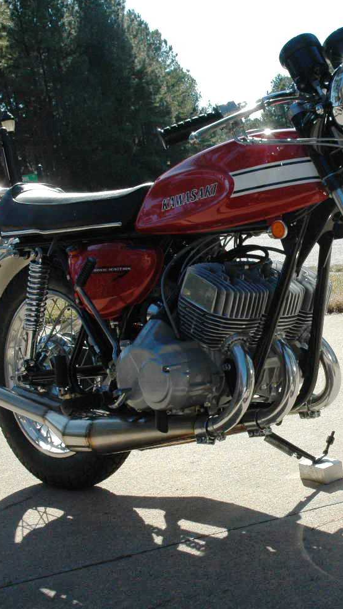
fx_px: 967
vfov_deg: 35.0
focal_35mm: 60
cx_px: 310
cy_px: 306
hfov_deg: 19.7
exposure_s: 1/400
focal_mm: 25
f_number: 10
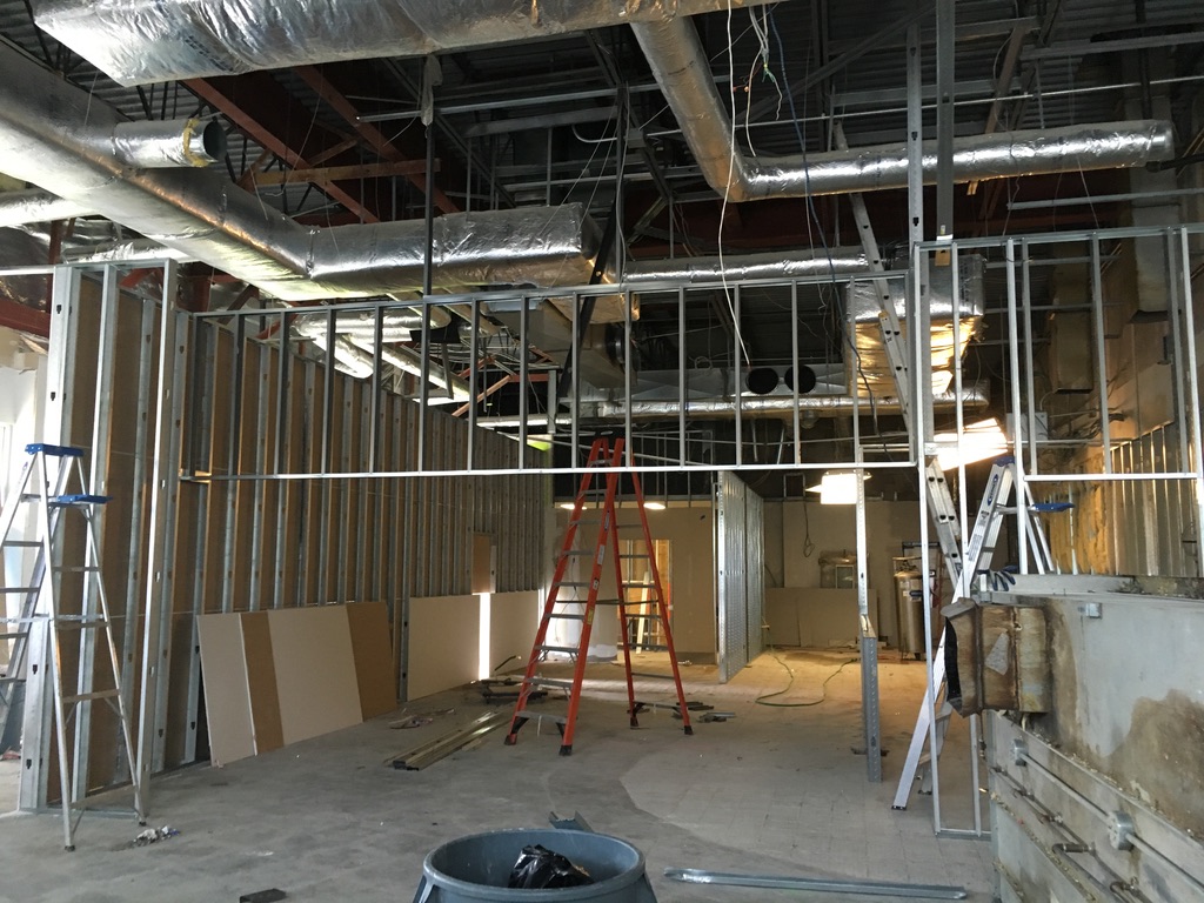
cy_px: 452
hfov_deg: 61.7
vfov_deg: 48.2
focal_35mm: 29
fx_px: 1009
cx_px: 602
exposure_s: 1/30
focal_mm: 4.15
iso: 160
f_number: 2.2
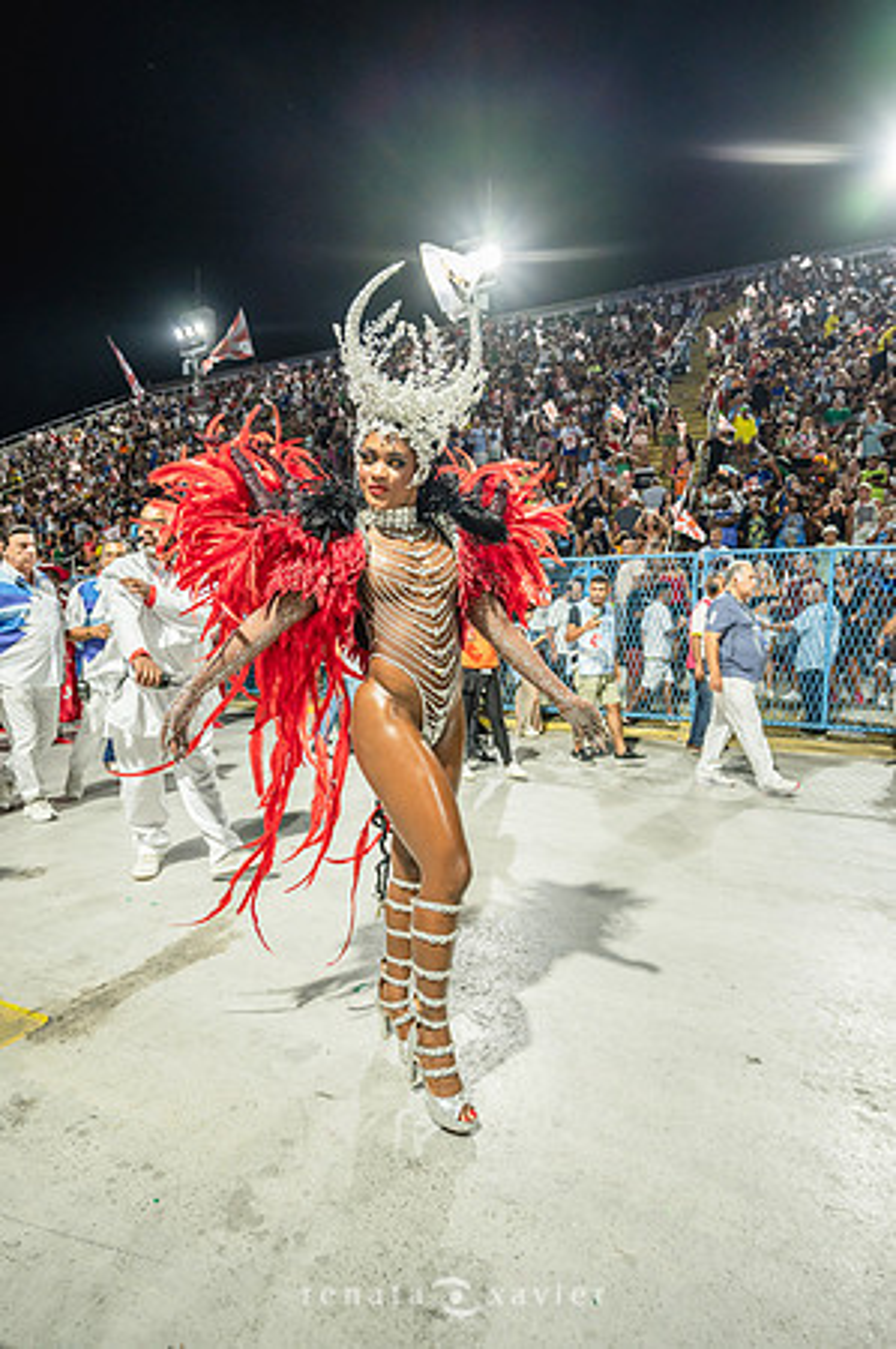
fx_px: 692
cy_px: 674
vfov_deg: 88.5
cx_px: 448
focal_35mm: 18
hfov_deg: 65.8
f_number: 4
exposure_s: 1/320
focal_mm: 18.5
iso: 1250
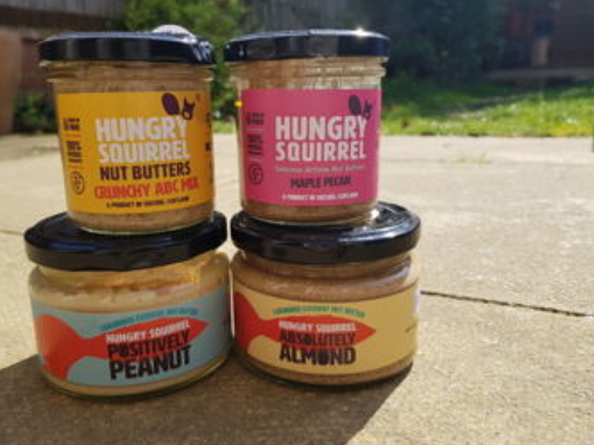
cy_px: 231
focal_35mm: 29
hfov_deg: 61.6
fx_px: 498
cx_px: 277
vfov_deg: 48.2
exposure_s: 1/1136
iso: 40
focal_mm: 4.2
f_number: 1.7
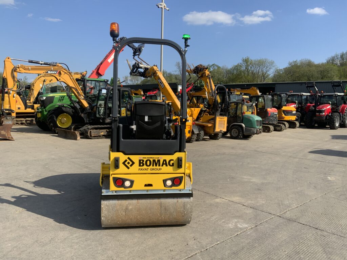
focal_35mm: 29
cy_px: 130
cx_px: 174
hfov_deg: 61.7
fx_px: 291
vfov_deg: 48.2
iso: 16
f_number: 1.8
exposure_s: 1/1786
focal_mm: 3
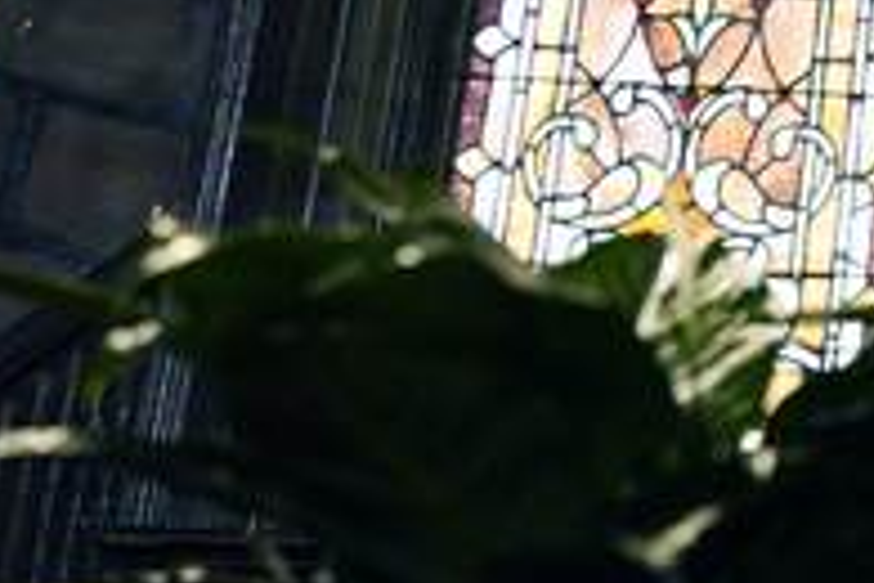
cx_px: 1824
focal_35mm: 126
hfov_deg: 13.6
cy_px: -379
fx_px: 3059
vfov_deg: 10.4
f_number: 2.8
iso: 1250
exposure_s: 1/320
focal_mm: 24
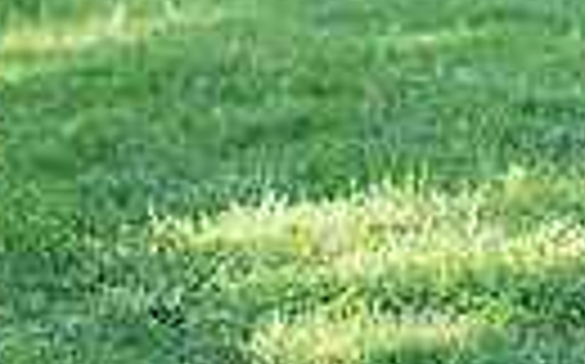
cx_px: 878
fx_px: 3887
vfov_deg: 5.2
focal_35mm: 244
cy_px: -472
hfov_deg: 8.4
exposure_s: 1/1000
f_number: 1.8
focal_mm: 50
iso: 160
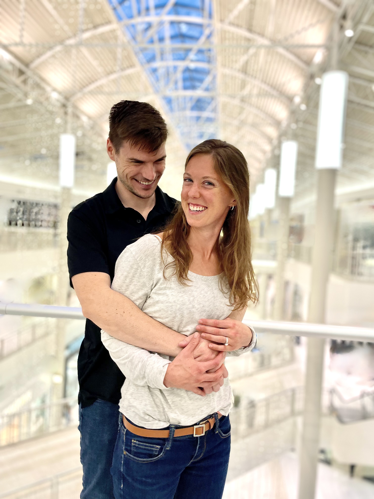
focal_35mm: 26
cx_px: 187
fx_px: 375
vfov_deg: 67.3
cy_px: 250
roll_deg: -1.0
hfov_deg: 53.1
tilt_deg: -0.7
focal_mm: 4.2
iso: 80
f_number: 1.6
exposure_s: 1/60
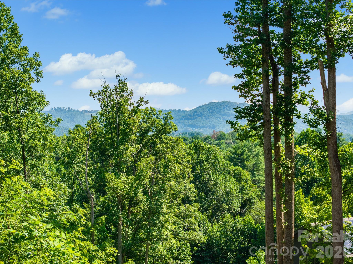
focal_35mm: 70
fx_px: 714
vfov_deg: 21.0
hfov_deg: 27.8
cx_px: 176
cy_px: 132
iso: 160
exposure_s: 1/1000
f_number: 2.8
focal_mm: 19.35
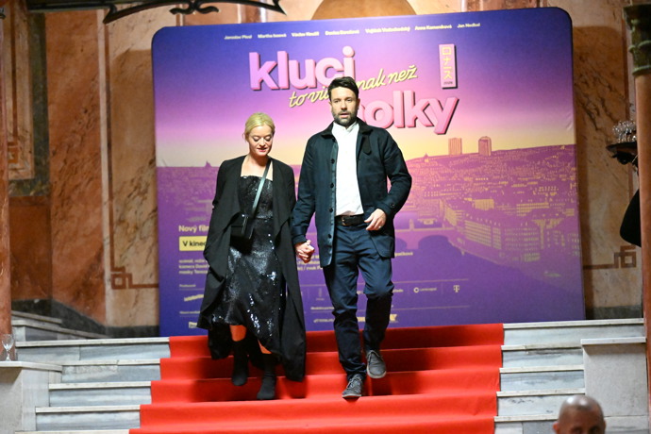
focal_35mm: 145
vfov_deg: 9.5
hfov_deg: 14.2
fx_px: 2622
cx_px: 326
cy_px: 217
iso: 25600
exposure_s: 1/250
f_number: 2.8
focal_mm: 145
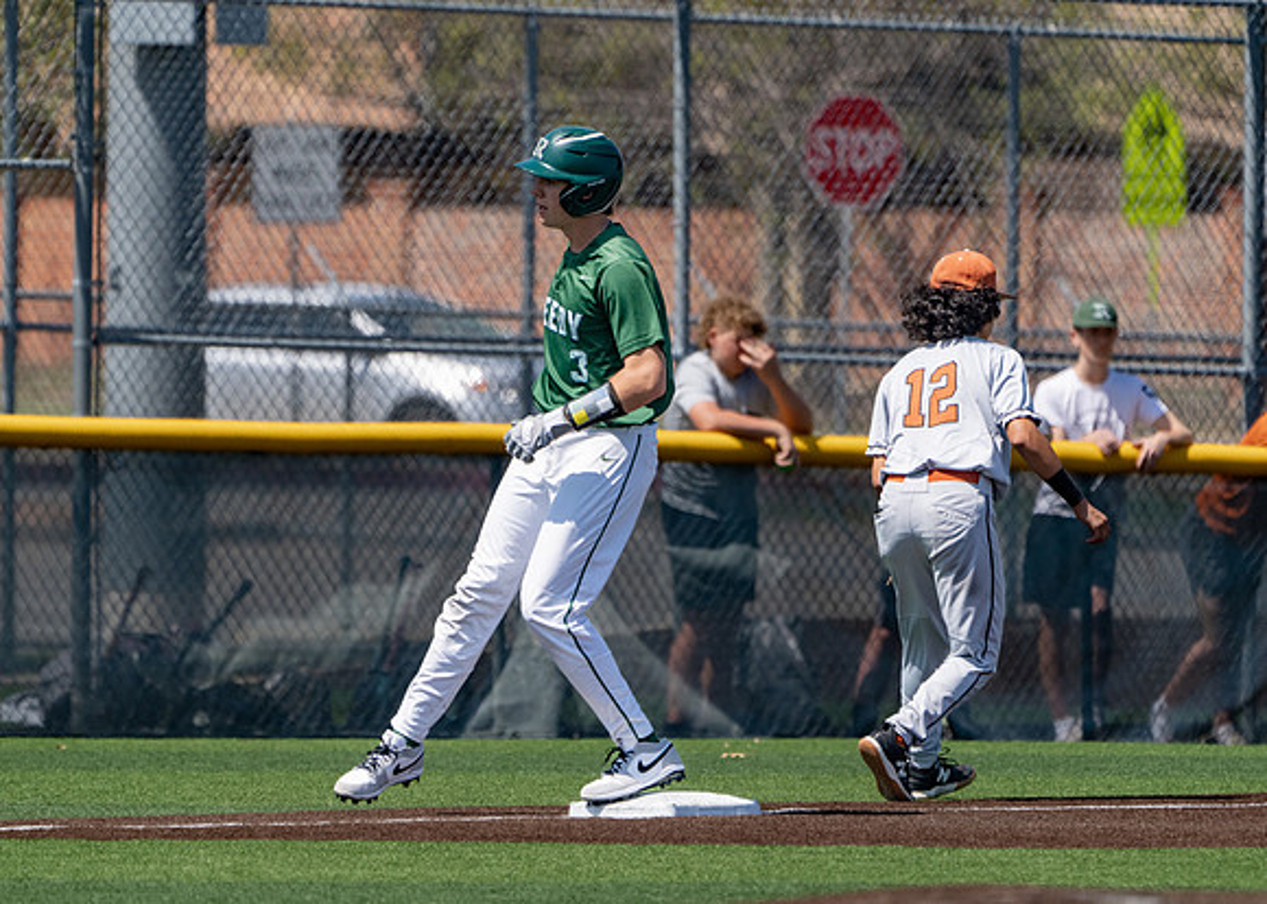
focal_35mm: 579
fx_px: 20815
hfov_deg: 3.5
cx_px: 695
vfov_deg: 2.5
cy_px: 452
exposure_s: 1/2500
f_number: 8
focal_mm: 510
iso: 800
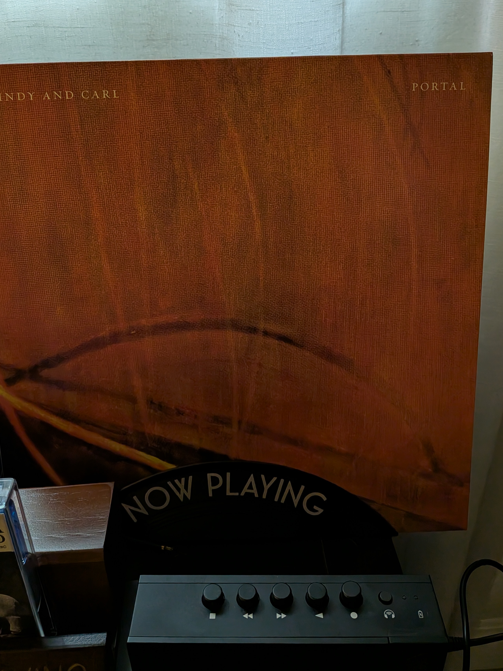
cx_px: 236
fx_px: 543
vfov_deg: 63.2
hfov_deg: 49.7
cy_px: 293
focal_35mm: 28
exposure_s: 1/60
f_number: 1.7
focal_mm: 4.53
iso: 559
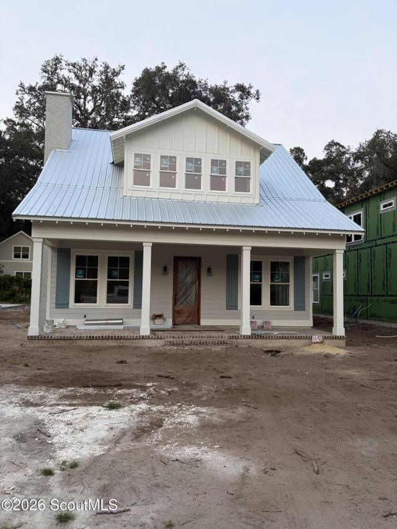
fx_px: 397
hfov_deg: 53.1
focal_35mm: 26
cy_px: 264
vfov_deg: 67.3
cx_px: 198
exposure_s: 1/89
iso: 125
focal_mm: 5.96
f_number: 1.6
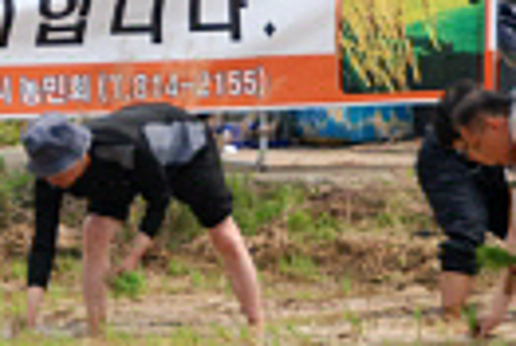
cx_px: 43
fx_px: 8618
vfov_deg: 2.3
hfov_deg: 3.4
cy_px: 53
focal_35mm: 600
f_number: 8
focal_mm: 105
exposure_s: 1/1000
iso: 400
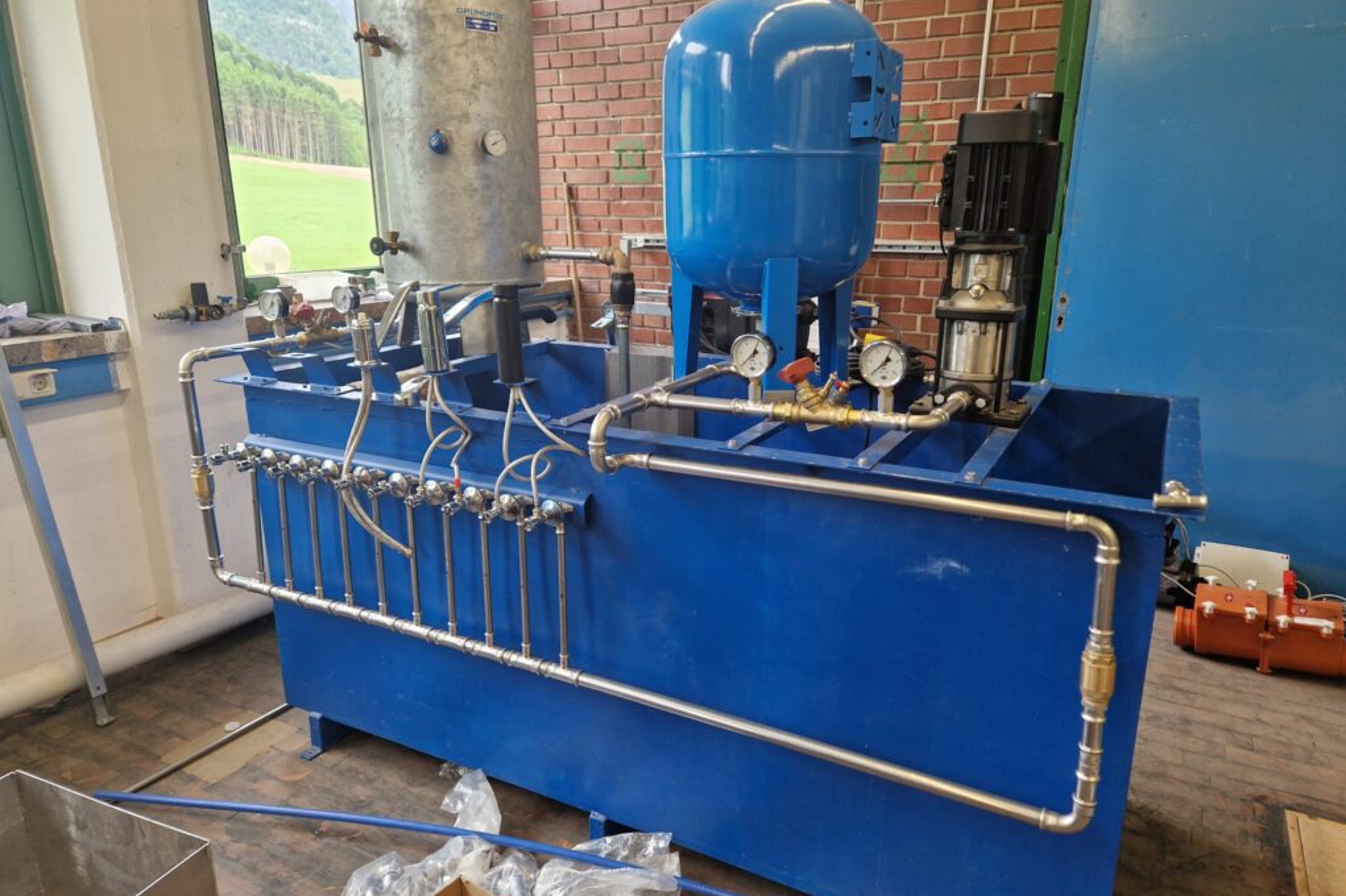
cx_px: 674
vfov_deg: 53.1
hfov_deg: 73.8
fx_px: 897
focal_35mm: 24
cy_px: 460
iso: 125
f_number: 1.8
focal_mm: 5.4
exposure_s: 1/100
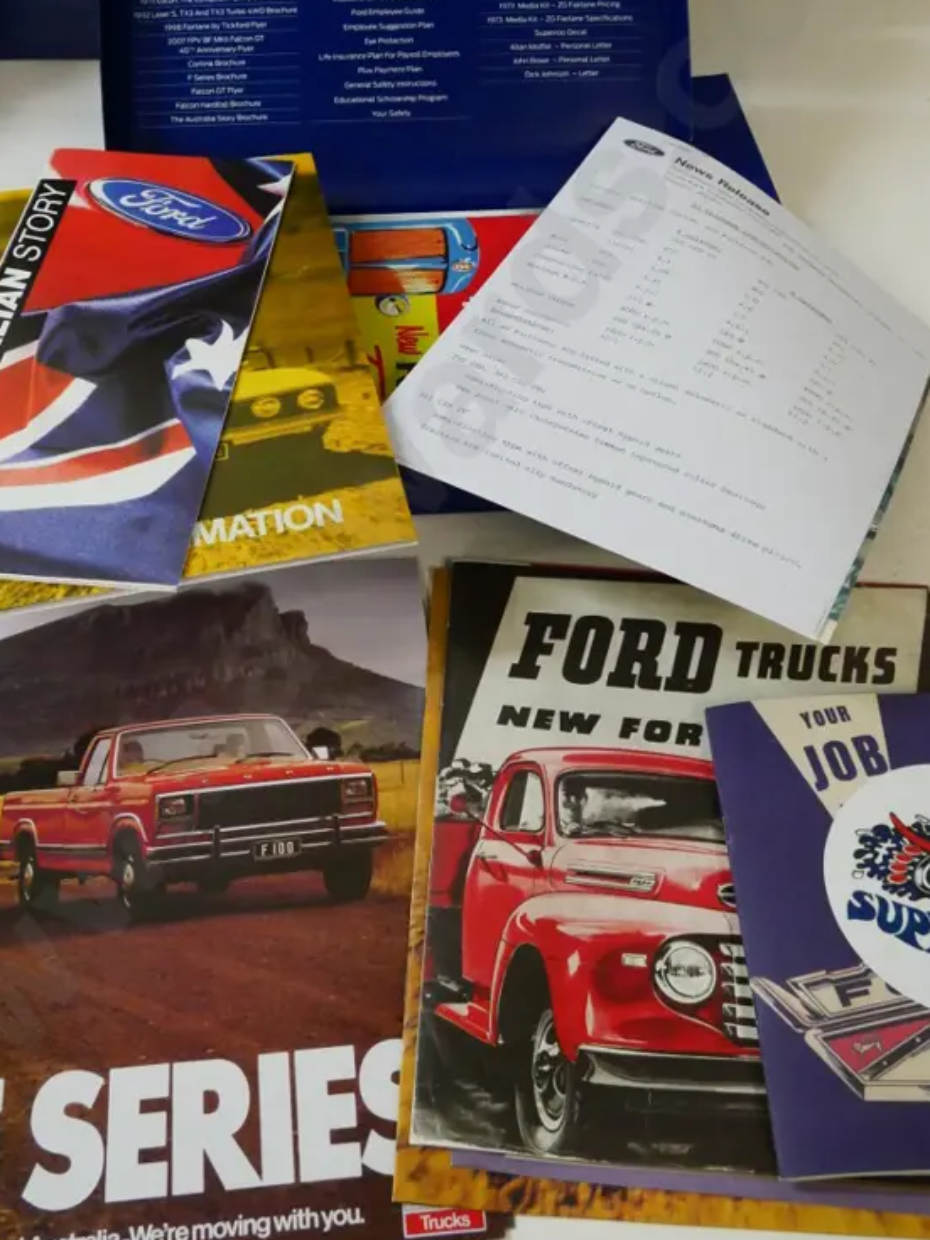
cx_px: 412
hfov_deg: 36.8
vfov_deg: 47.4
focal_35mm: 39
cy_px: 467
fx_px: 1397
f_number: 5.6
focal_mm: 14
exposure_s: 1/125
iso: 3200
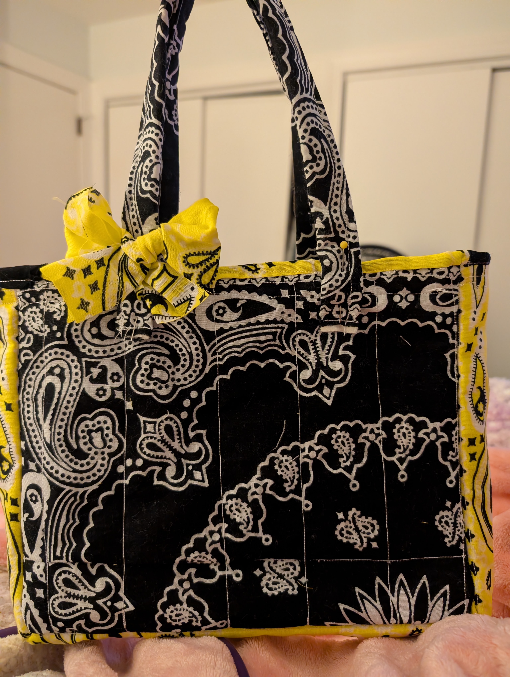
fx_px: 470
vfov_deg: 71.5
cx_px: 255
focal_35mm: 24
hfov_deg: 56.9
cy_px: 338
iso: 2063
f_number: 1.68
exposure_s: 1/39.6
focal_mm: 6.9
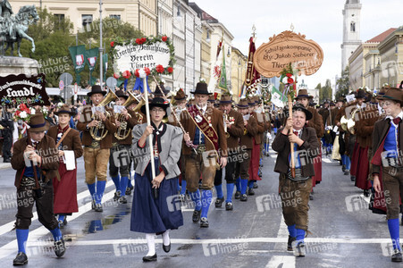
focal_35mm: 128
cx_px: 202
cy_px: 134
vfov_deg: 10.7
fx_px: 1426
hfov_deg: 16.1
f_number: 9
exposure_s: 1/160
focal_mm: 85
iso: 320
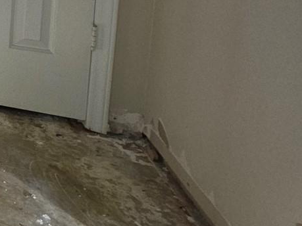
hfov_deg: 17.5
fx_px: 506
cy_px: -116
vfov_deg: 21.2
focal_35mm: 58
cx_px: -350
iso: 50
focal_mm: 2.2
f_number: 1.9
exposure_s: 1/60
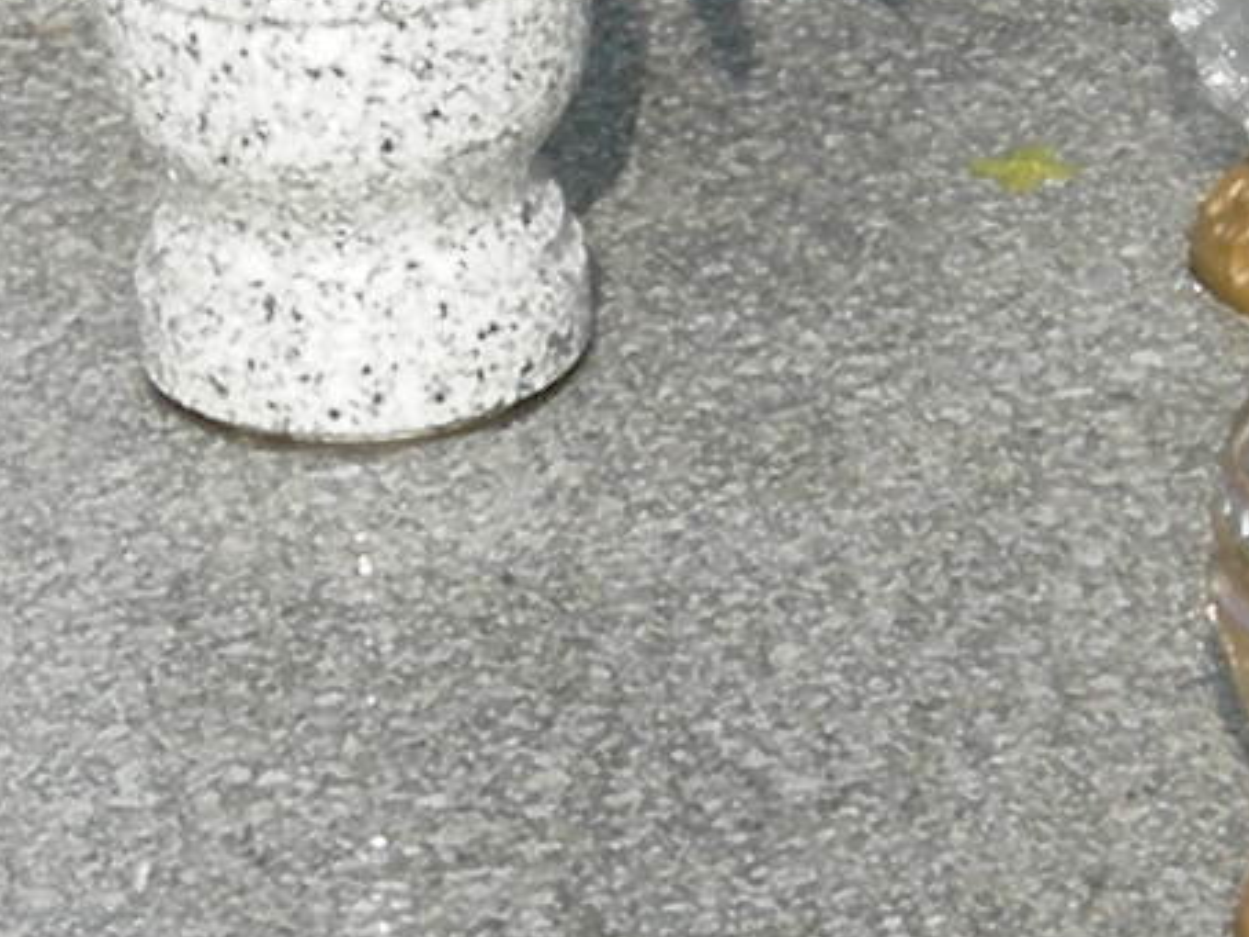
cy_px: 278
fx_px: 7435
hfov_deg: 9.6
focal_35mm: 206
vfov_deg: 7.2
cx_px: 910
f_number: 6.8
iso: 64
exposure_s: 1/278
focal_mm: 7.5
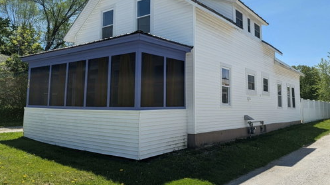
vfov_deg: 42.5
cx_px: 162
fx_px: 236
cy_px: 68
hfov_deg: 69.9
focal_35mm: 27
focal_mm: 6.9
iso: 20
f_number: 1.68
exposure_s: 1/1011
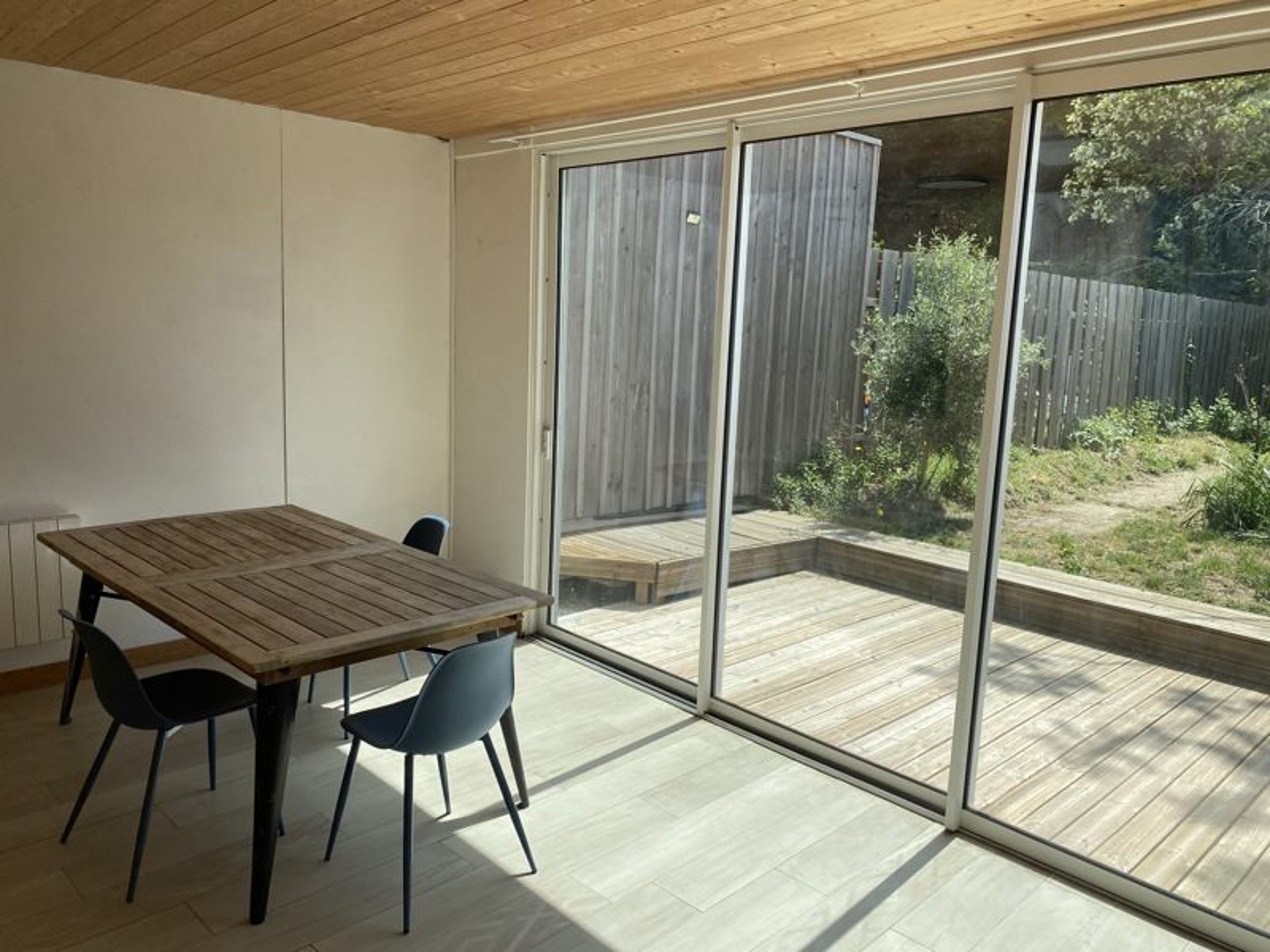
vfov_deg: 53.1
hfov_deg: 67.3
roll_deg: -2.2
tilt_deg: -9.2
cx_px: 635
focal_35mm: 26
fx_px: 954
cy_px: 476
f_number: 1.8
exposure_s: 1/1565
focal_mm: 4.25
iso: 32
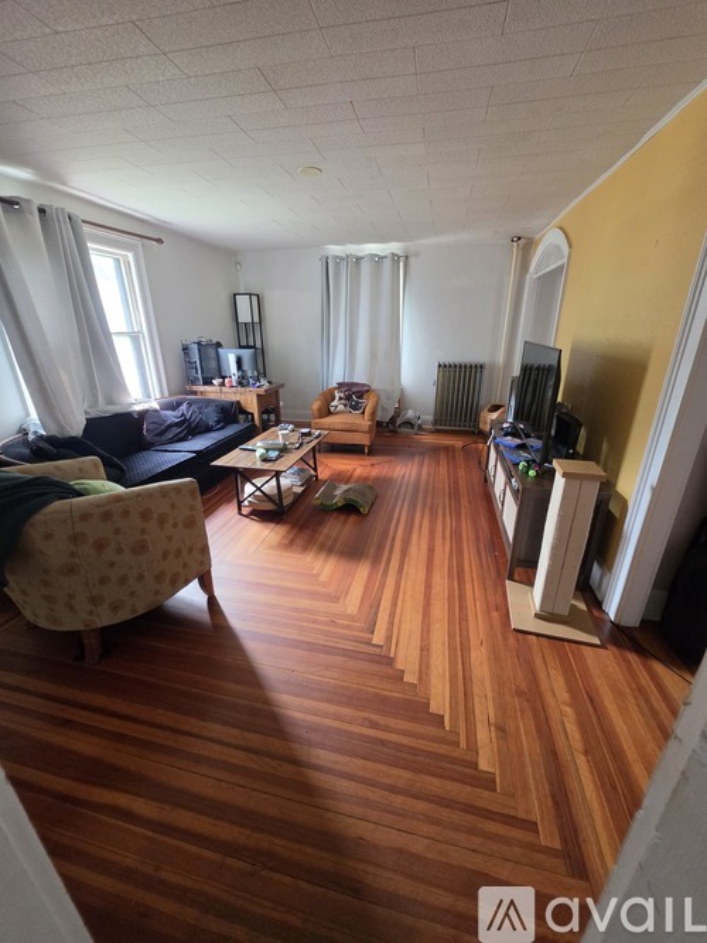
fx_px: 354
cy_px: 472
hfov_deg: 89.9
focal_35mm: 13
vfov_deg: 106.2
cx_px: 354
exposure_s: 1/60
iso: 320
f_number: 1.9
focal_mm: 2.2
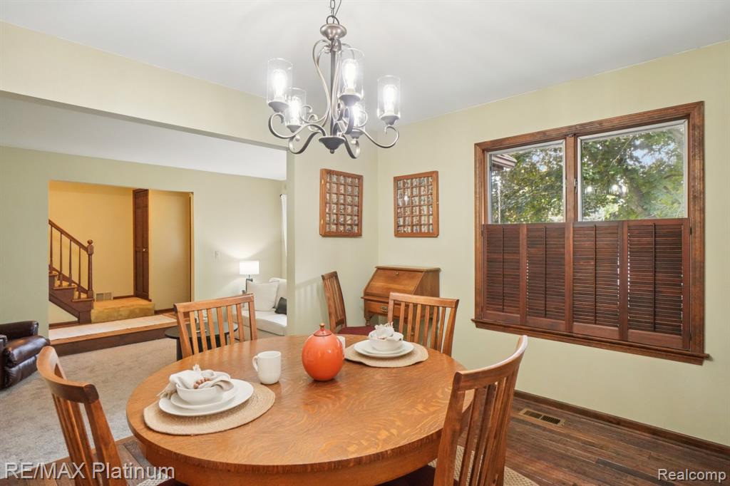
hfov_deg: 90.0
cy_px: 243
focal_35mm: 18
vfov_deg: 67.3
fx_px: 365
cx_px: 365
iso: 1600
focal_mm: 12
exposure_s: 1/30
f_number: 8
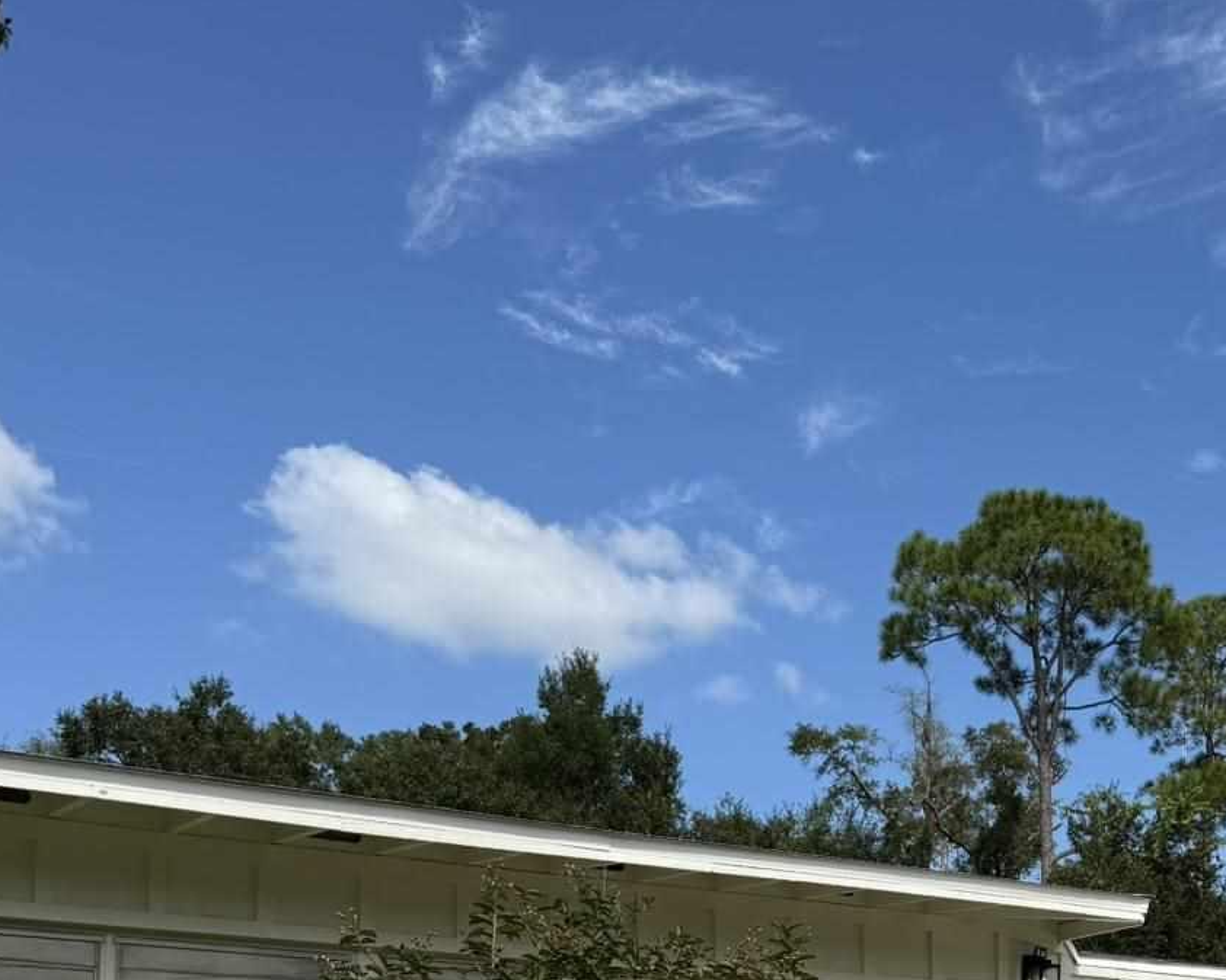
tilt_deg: +8.3
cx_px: 1086
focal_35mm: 57
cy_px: 973
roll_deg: +1.4
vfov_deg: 25.4
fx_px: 2068
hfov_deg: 31.6
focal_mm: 6.76
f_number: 1.78
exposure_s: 1/5319
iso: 80
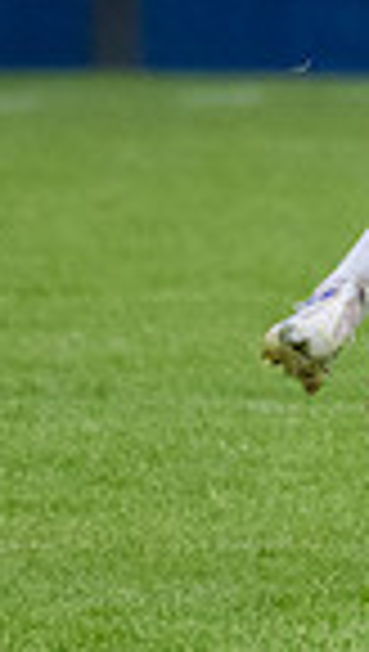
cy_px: -58
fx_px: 39083
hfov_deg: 0.5
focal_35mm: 2256
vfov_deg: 1.0
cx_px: 1246
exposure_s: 1/2000
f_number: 5.6
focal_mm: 360
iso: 3200
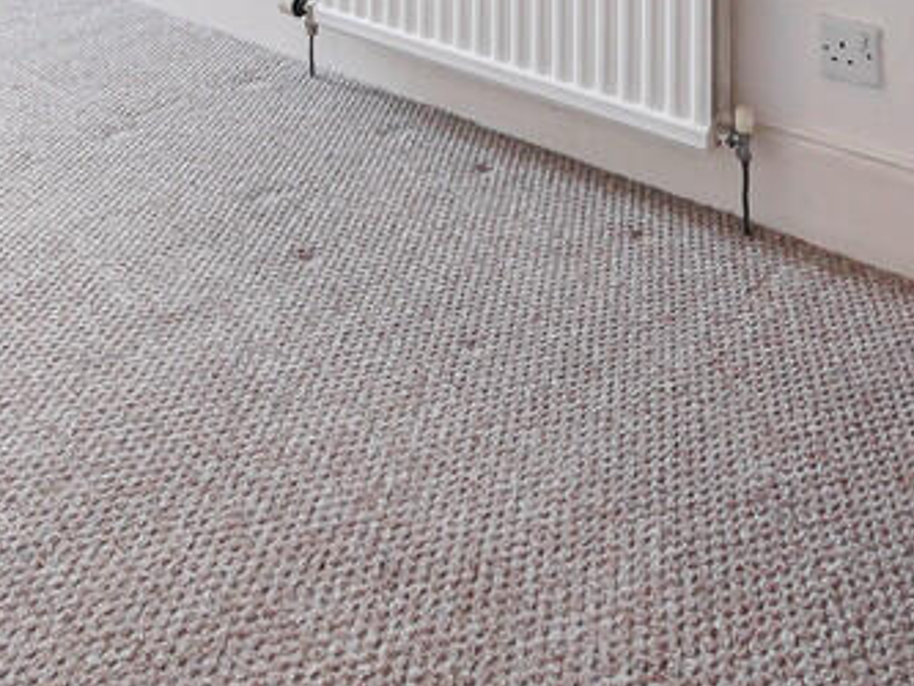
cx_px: 321
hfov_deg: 43.4
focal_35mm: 43
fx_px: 1136
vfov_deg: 25.1
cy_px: -357
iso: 640
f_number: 4
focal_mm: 7
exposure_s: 1/60
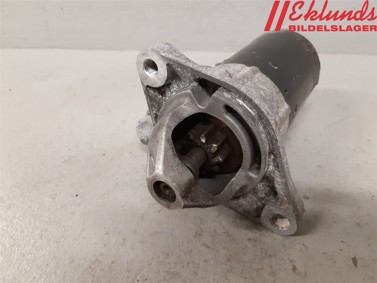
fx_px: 283
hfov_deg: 67.3
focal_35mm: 26
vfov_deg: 53.1
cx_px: 188
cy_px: 142
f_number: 1.7
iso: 250
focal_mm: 3.93
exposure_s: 1/50
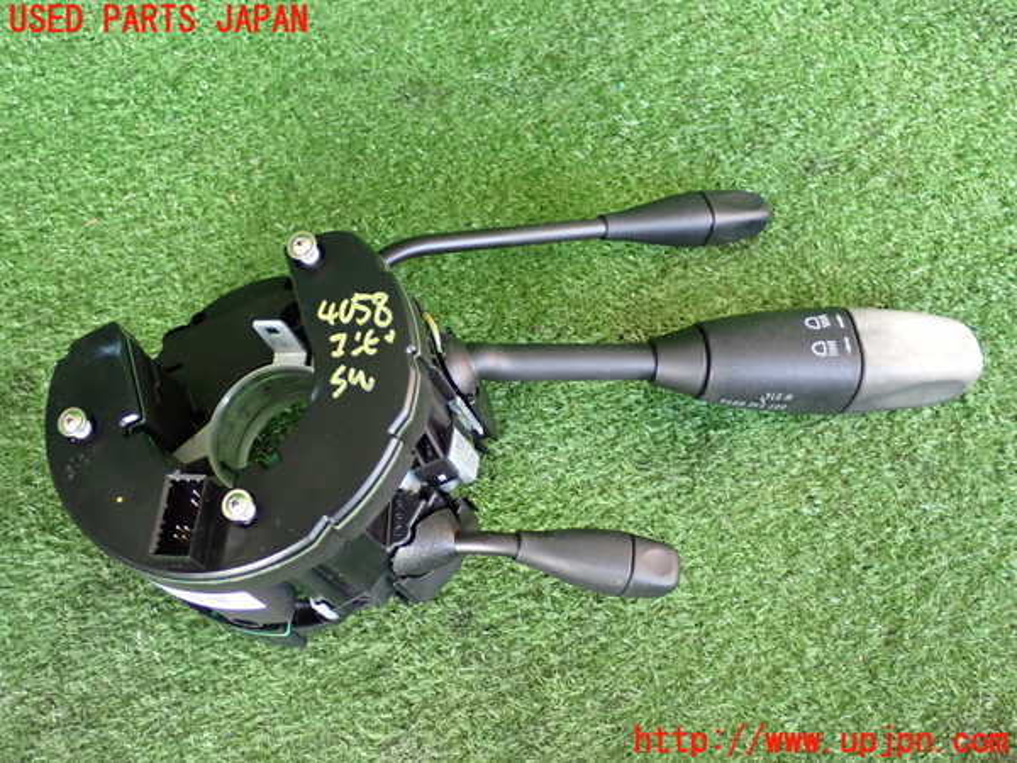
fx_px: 1586
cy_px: 382
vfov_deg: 27.0
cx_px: 508
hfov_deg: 35.5
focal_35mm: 54
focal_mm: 9.65
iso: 800
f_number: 3.3
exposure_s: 1/50
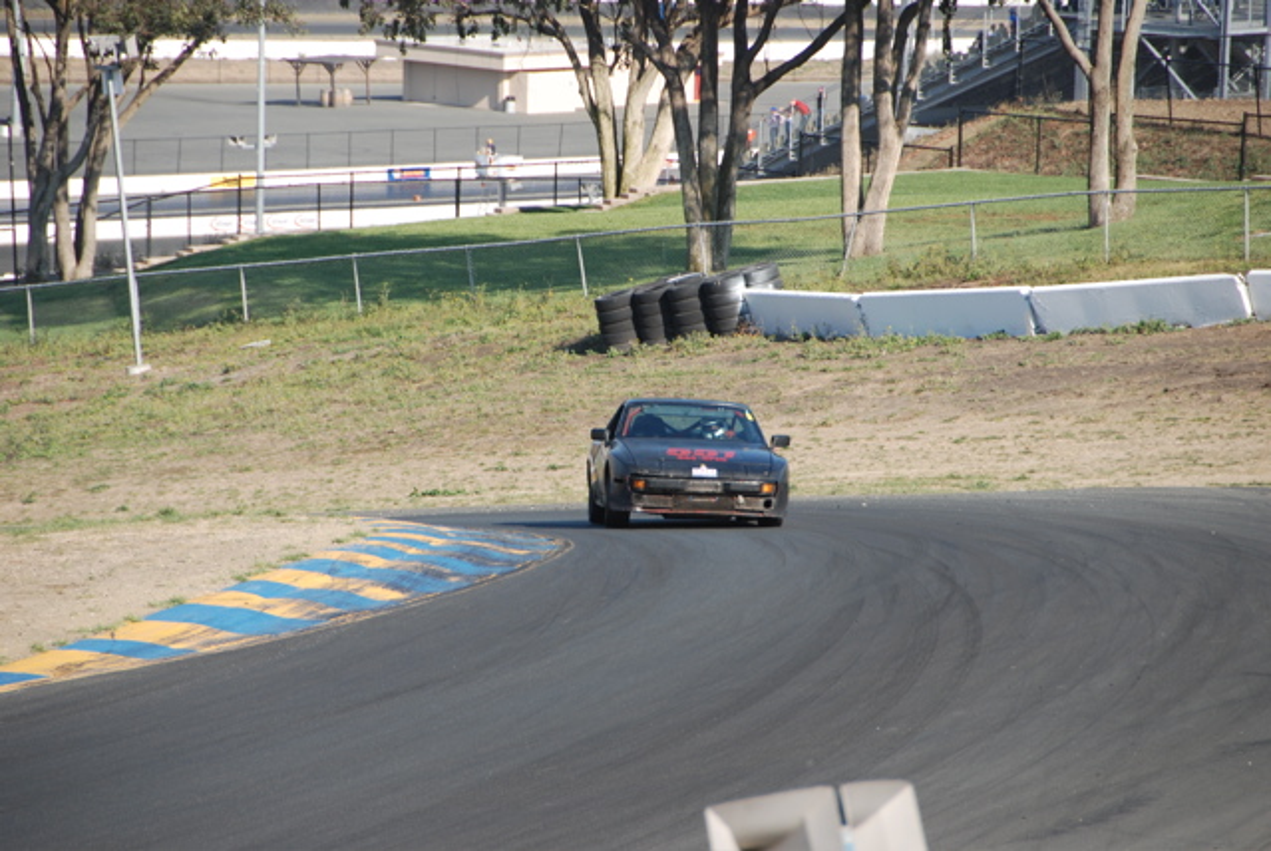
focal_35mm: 255
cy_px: 426
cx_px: 636
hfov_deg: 8.1
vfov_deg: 5.4
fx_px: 9015
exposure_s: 1/500
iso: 200
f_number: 5.6
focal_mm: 170
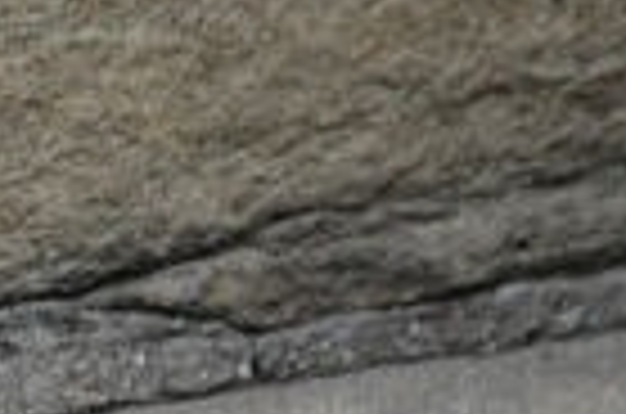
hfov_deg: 2.2
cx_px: -1486
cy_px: -904
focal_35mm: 949
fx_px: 16464
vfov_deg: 1.4
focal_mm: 86
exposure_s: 1/320
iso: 100
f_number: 2.5
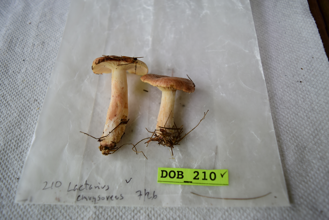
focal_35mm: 27
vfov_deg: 48.0
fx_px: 247
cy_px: 110
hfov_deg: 67.3
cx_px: 164
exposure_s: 1/25
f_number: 3.5
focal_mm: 18
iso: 100
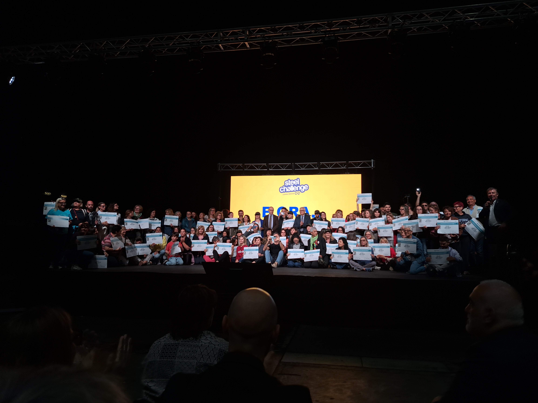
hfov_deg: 71.6
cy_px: 202
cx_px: 269
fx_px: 373
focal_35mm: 24
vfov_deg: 56.8
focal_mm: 5.23
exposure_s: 1/50
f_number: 1.8
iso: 50
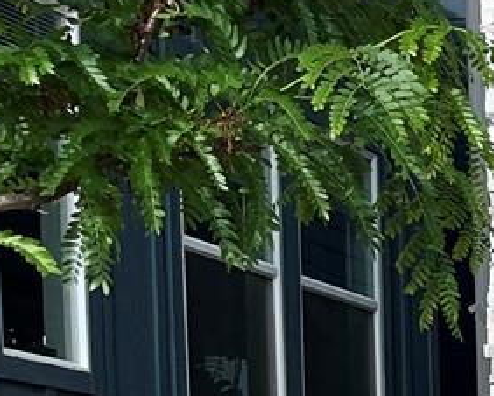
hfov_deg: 11.3
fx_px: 2107
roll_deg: -1.2
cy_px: 832
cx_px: 1153
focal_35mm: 144
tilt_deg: -6.3
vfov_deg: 9.9
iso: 50
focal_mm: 5.1
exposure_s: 1/3413
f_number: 1.6
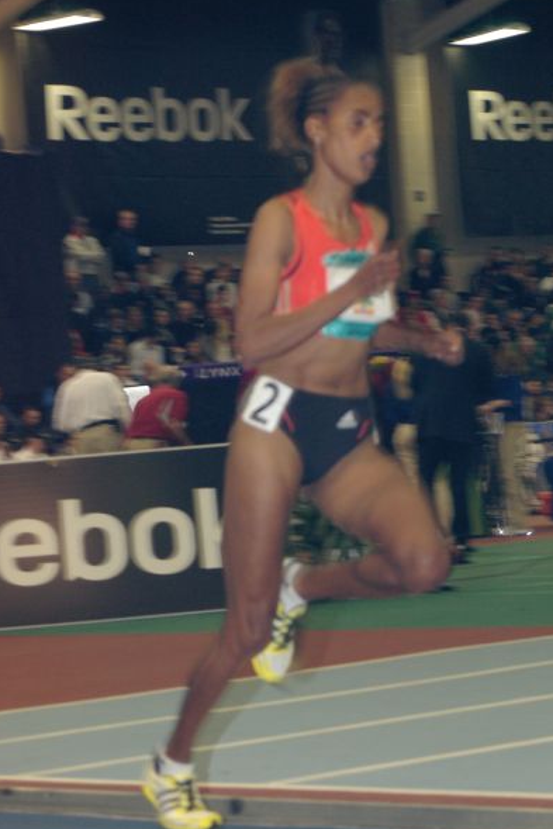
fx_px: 3424
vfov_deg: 13.8
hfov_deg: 9.2
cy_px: 374
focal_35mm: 149
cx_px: 349
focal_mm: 73
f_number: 5.6
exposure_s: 1/100
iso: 800
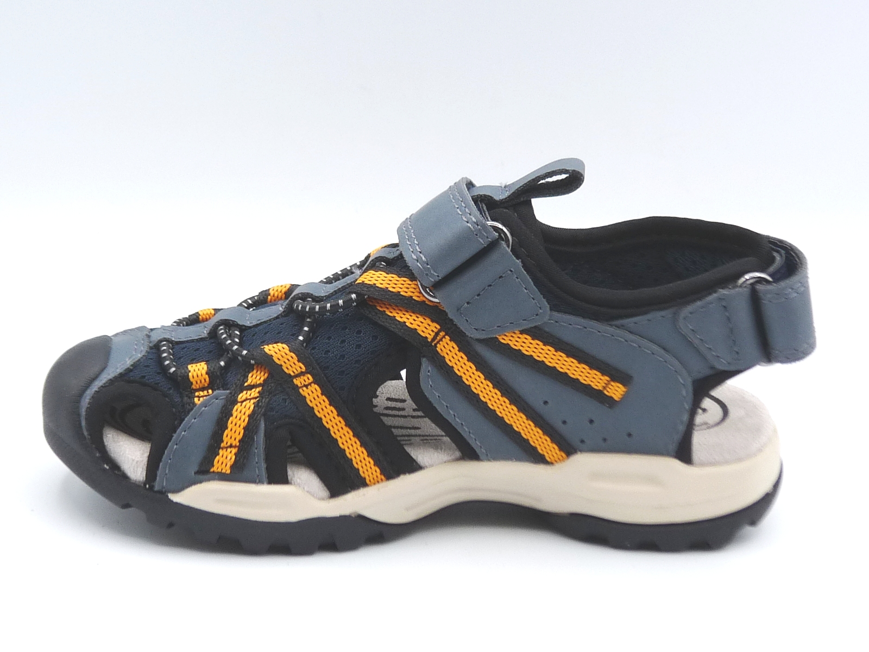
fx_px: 1556
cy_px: 326
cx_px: 434
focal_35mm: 62
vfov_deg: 23.7
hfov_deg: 31.2
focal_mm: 6.2
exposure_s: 1/200
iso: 100
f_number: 4
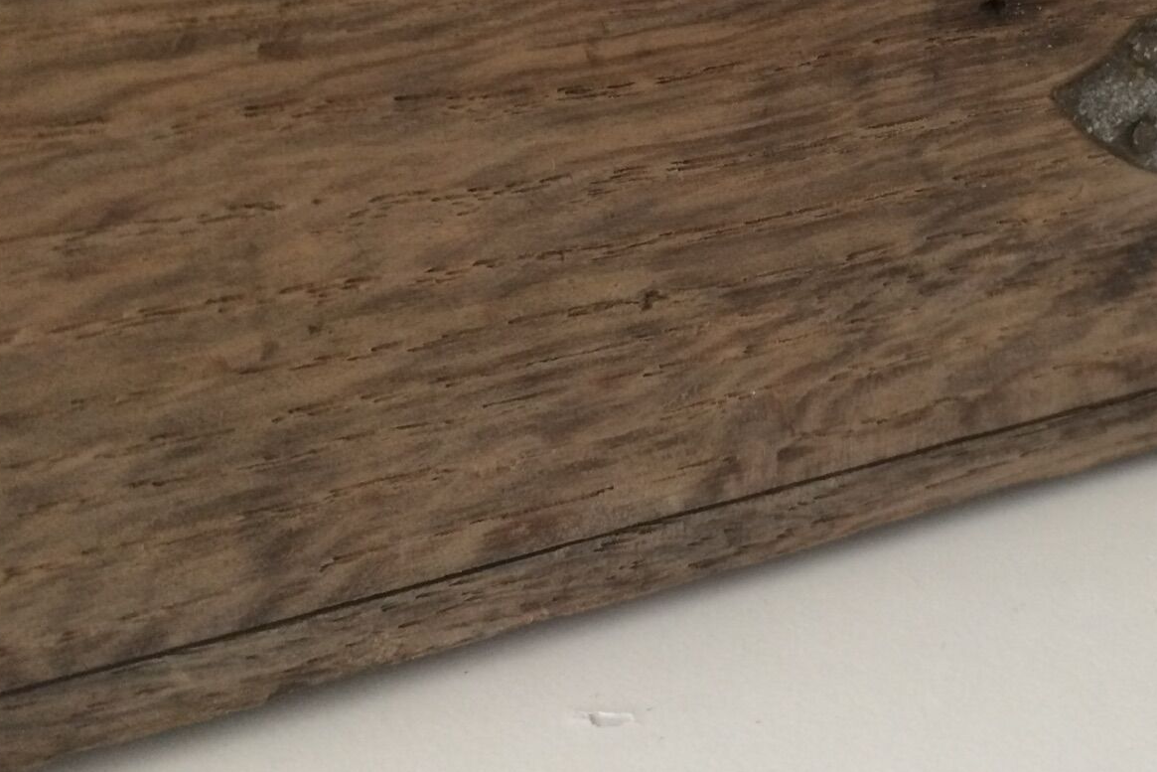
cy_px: 60
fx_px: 1703
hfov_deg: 35.9
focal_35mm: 53
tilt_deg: -15.7
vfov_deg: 24.7
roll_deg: -3.6
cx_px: 970
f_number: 2.2
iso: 80
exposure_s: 1/33
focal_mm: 4.15
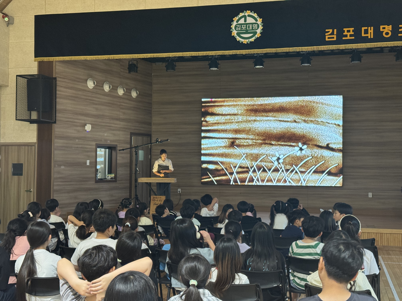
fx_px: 557
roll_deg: -0.1
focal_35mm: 48
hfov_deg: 39.7
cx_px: 201
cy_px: 150
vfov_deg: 30.3
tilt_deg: +2.1
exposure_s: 1/40
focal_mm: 6.76
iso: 250
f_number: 1.78
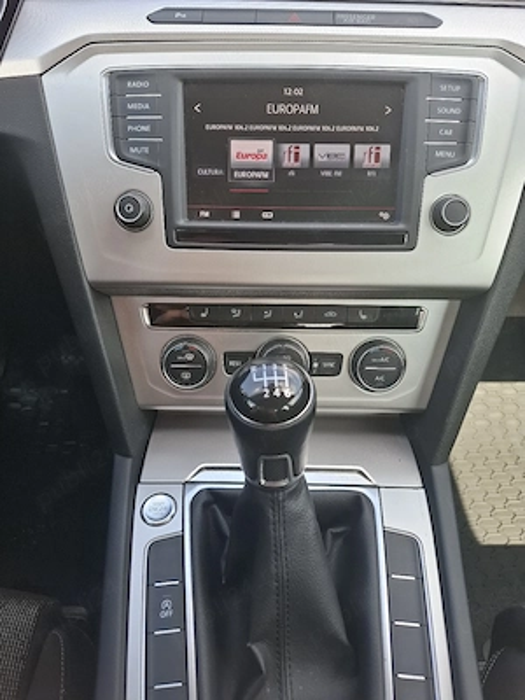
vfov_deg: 73.9
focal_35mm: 23
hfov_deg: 58.9
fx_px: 465
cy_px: 350
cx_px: 262
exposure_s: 1/238
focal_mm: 5.54
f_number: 1.8
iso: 50
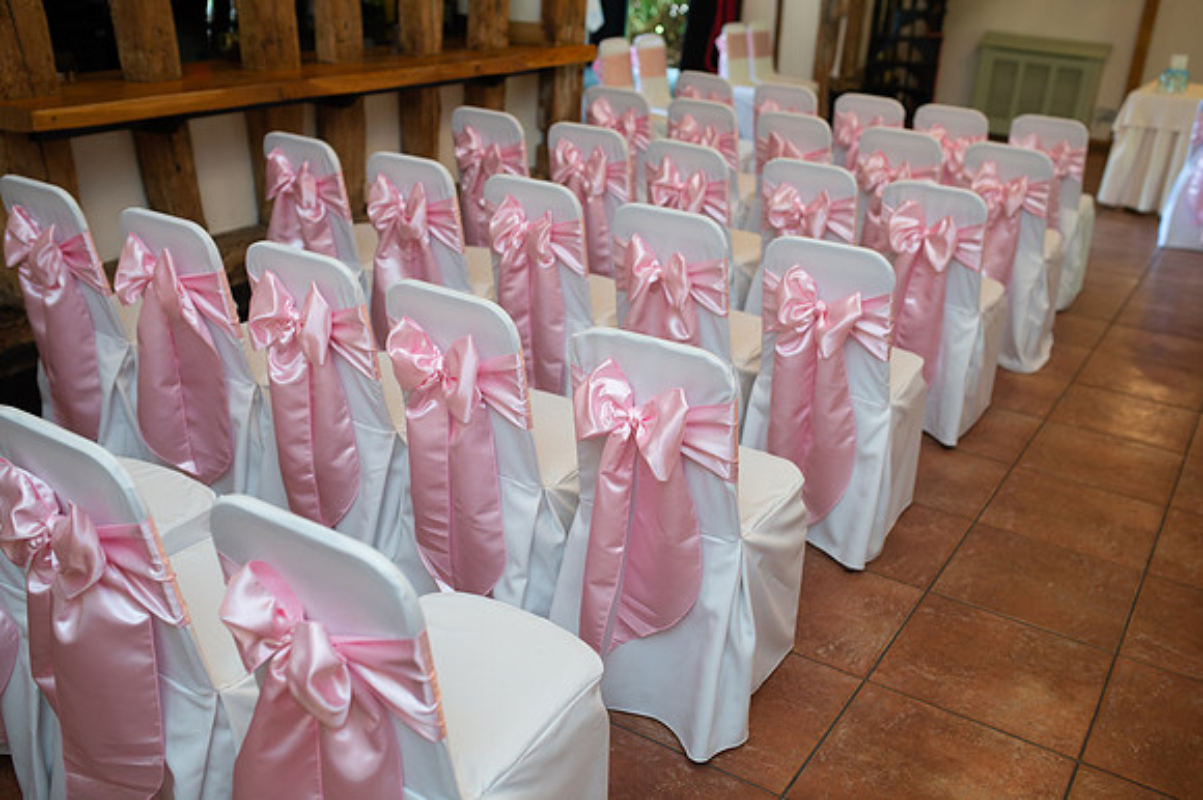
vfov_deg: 37.8
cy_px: 400
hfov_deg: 54.5
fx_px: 1169
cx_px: 602
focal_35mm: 35
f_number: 2.8
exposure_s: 1/100
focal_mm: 35
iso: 400
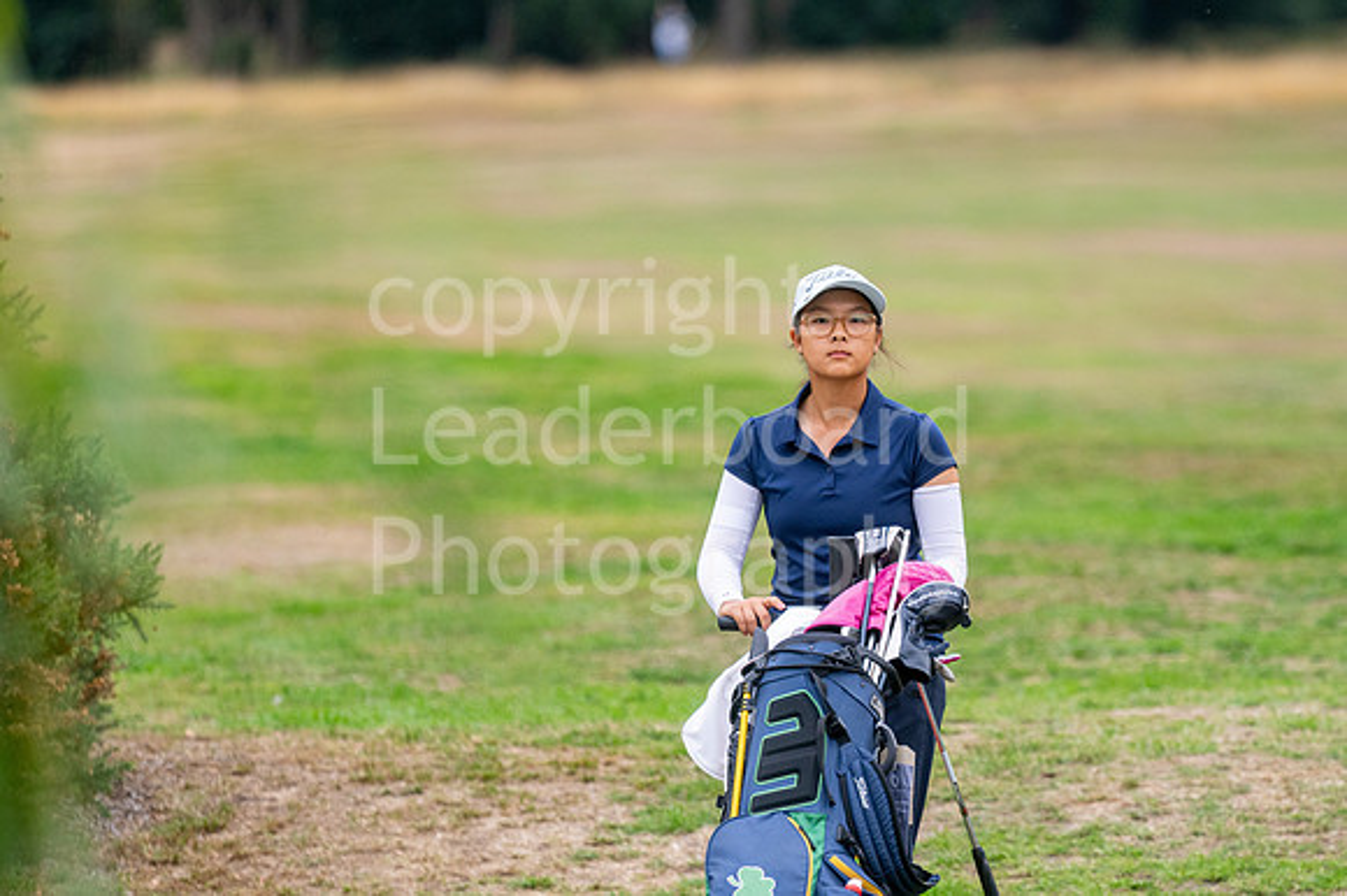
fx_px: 16827
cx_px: 674
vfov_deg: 3.1
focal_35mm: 450
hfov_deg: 4.6
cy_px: 448
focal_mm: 300
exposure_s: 1/500
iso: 500
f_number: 4
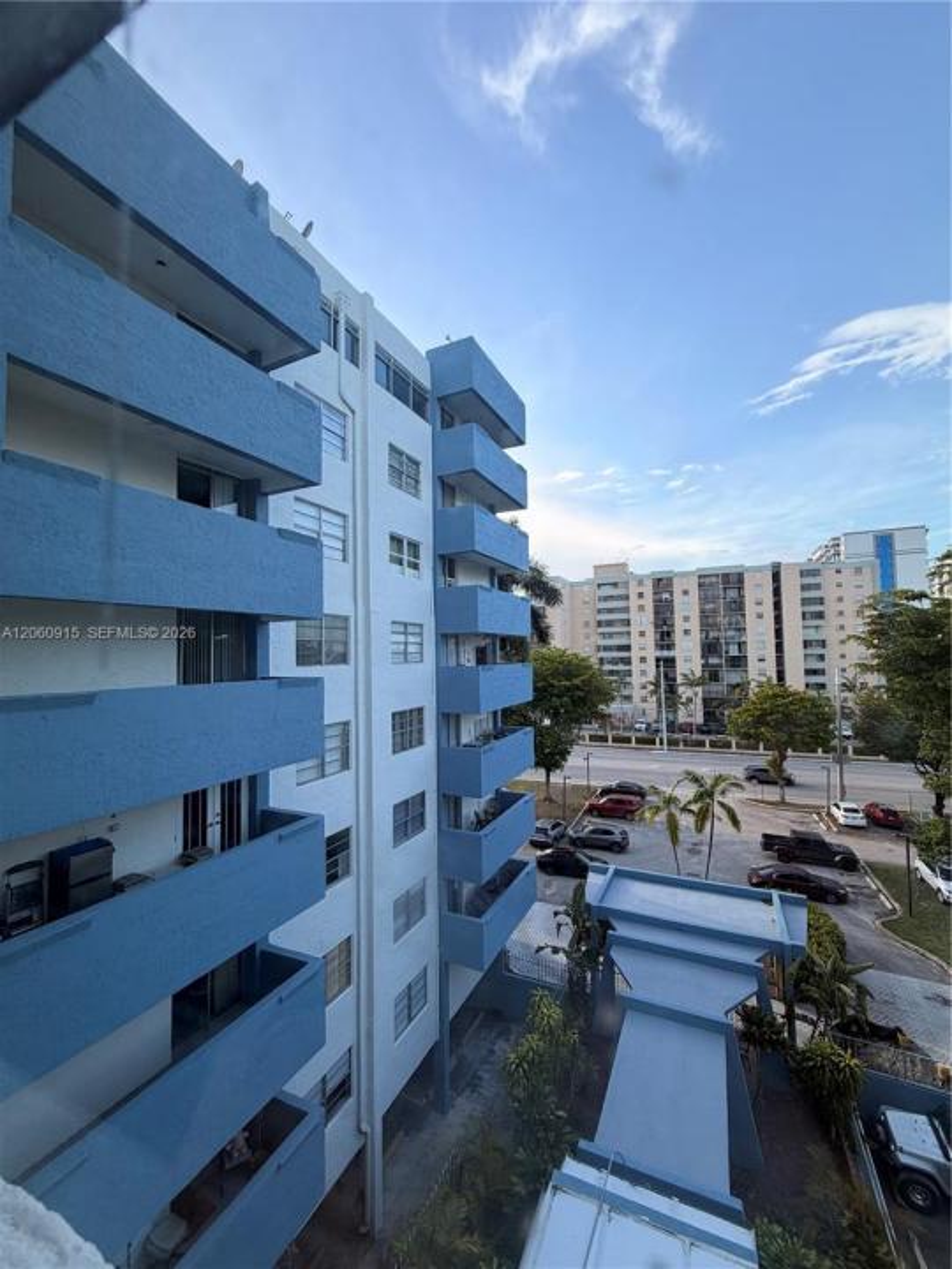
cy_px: 634
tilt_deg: +1.5
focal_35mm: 14
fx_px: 513
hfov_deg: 85.7
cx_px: 476
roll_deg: +1.5
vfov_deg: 102.1
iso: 50
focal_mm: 2.22
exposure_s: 1/502
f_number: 2.2
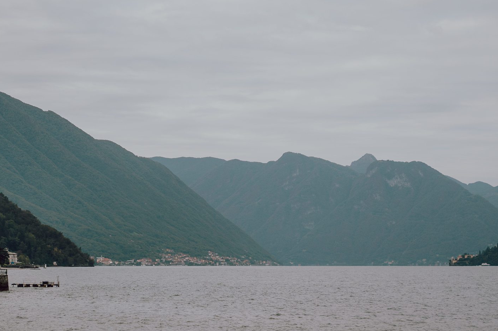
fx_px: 1438
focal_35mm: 104
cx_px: 206
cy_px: 168
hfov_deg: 19.6
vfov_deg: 13.1
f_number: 2.8
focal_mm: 61
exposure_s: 1/800
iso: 125
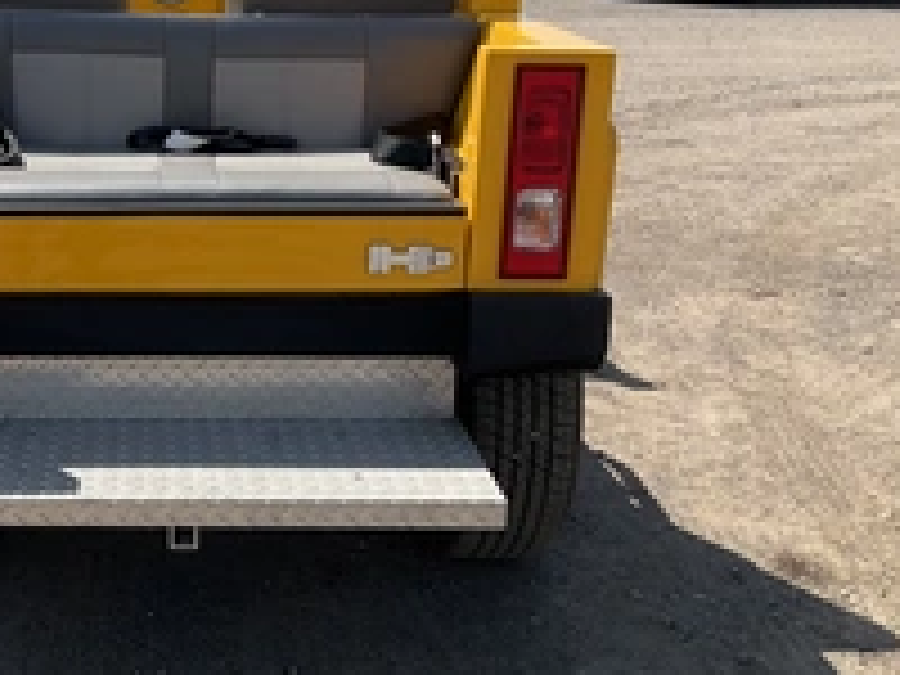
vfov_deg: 25.1
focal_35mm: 58
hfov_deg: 32.0
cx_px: 135
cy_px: 248
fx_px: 1508
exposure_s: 1/1626
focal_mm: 3
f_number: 1.8
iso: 25
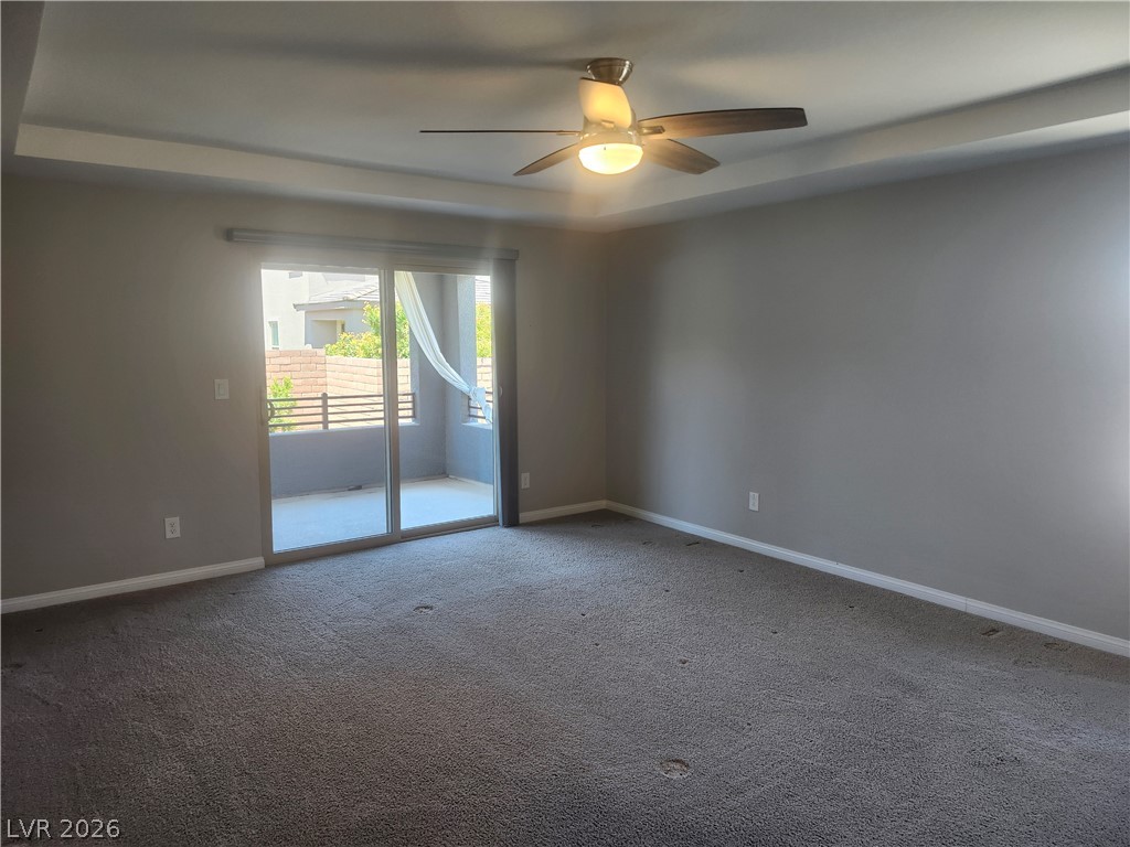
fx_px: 751
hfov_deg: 73.9
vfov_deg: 58.9
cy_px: 424
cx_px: 565
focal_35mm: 23
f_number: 1.8
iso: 160
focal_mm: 5.54
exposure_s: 1/120
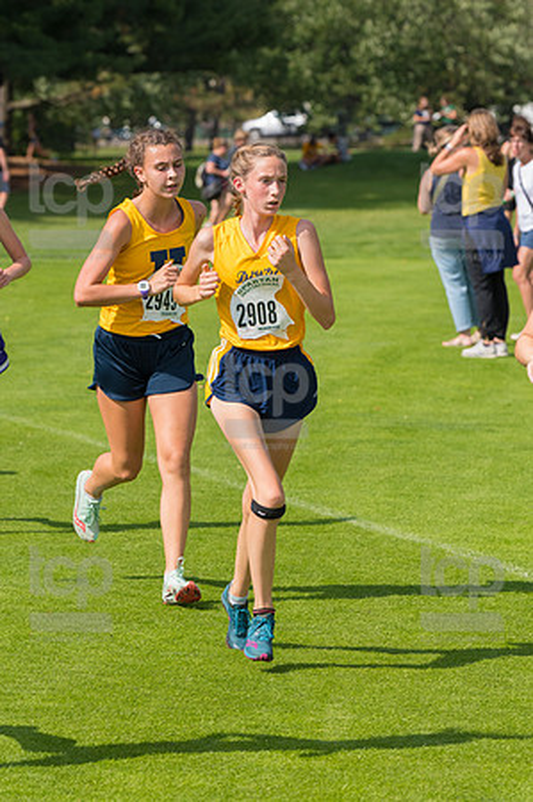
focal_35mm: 202
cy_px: 401
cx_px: 266
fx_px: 4496
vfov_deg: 10.2
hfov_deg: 6.8
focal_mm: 135
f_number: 5.6
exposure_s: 1/2000
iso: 500
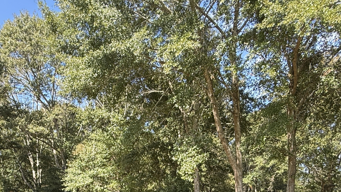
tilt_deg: -7.1
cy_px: 241
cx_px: 118
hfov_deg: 55.6
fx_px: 316
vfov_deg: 28.4
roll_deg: -0.6
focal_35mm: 35
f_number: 2.2
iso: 50
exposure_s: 1/197
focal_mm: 2.22
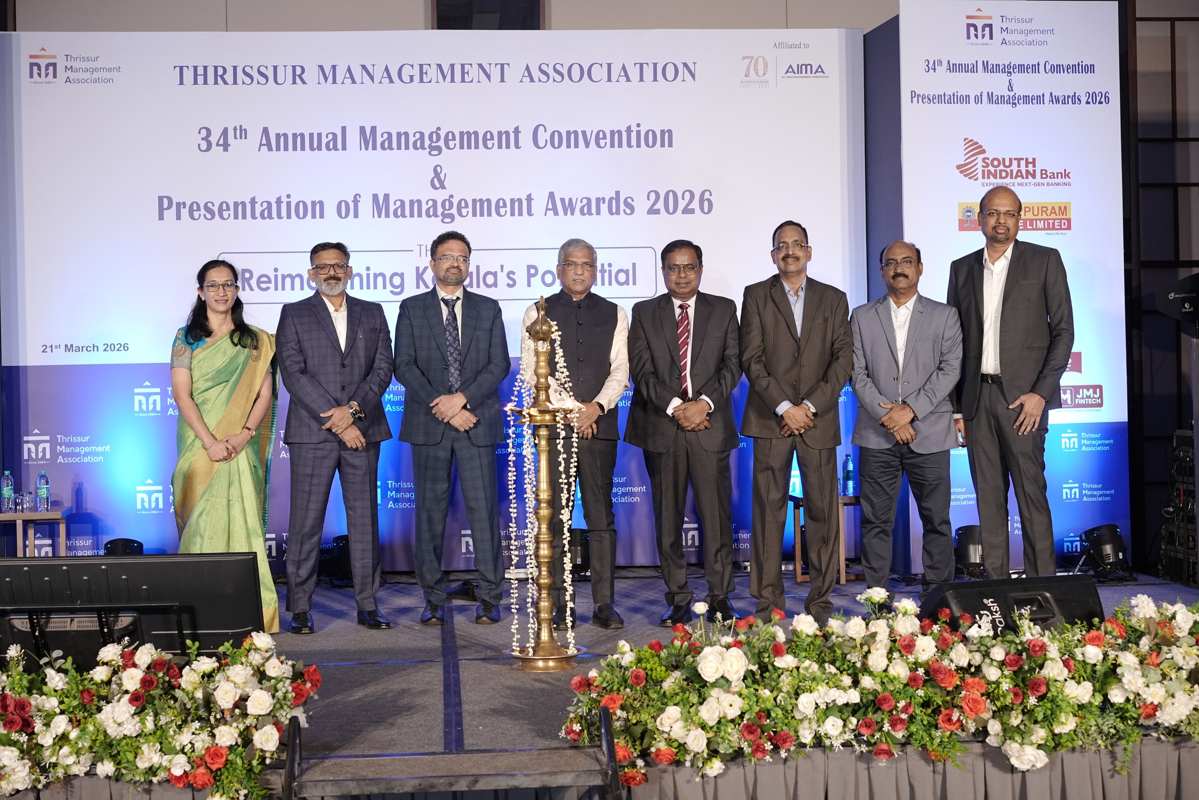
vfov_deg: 24.6
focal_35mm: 55
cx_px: 600
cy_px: 400
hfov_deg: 36.2
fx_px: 1832
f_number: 5
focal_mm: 55
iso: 1000
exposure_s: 1/160
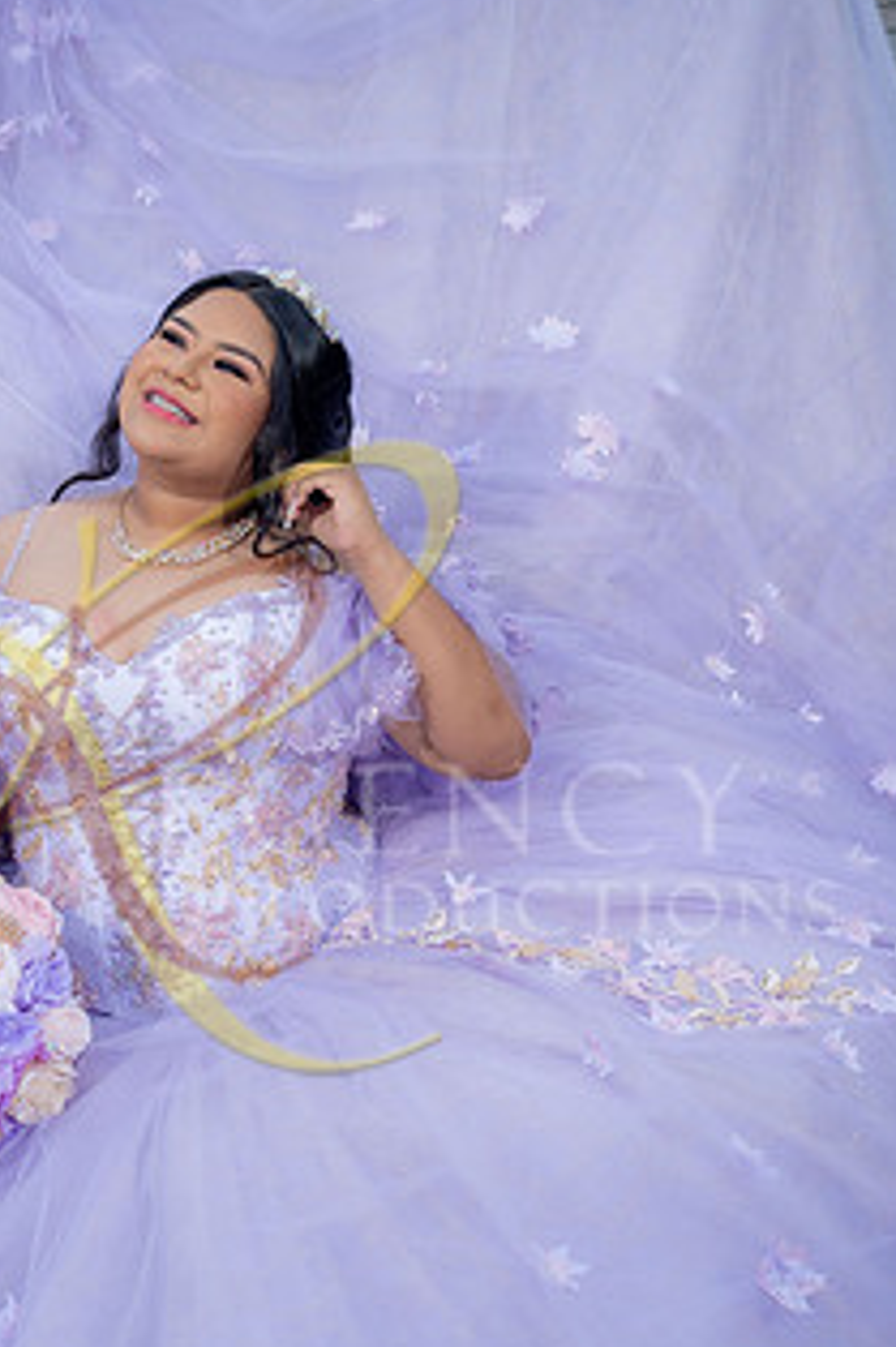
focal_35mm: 43
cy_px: 759
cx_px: 262
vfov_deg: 45.4
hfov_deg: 30.8
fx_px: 1607
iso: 125
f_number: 2.8
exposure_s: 1/800
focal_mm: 20
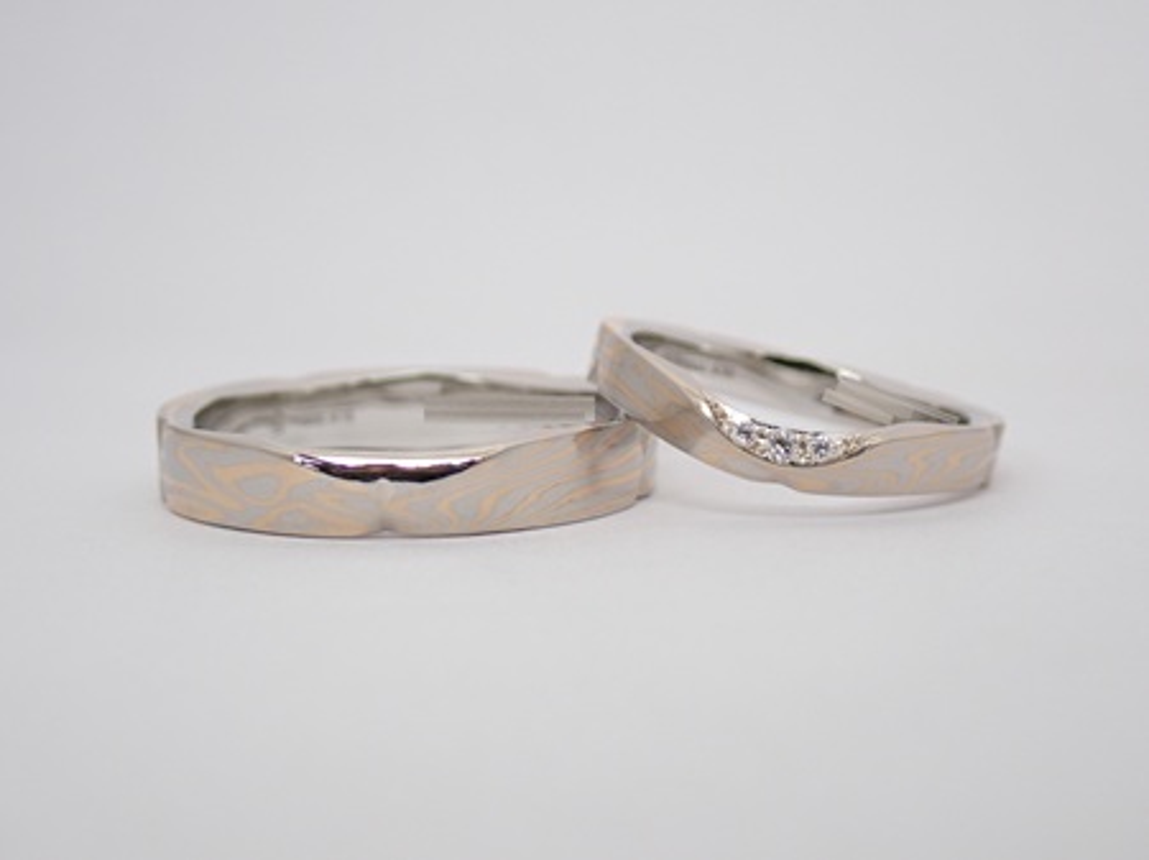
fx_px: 2554
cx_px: 574
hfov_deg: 25.3
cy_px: 430
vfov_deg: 19.1
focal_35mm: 77
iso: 200
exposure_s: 1/80
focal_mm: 13.65
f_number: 4.1
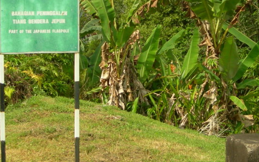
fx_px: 861
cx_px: 162
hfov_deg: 17.1
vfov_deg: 10.7
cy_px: 63
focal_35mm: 122
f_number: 4.8
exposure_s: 1/400
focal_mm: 7.8
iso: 50
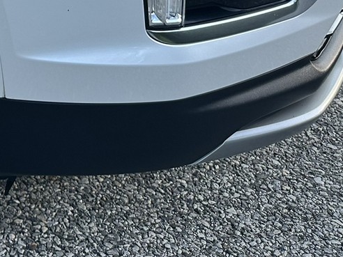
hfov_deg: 21.9
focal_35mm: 78
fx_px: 773
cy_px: -150
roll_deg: -0.2
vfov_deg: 16.8
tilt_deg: -17.1
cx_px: -128
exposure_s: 1/745
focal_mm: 6.86
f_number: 1.78
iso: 80
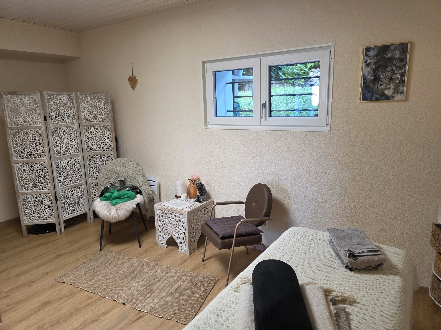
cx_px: 220
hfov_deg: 73.9
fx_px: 293
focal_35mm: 23
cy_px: 165
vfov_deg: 58.9
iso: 200
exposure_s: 1/100
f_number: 1.7
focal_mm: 6.3
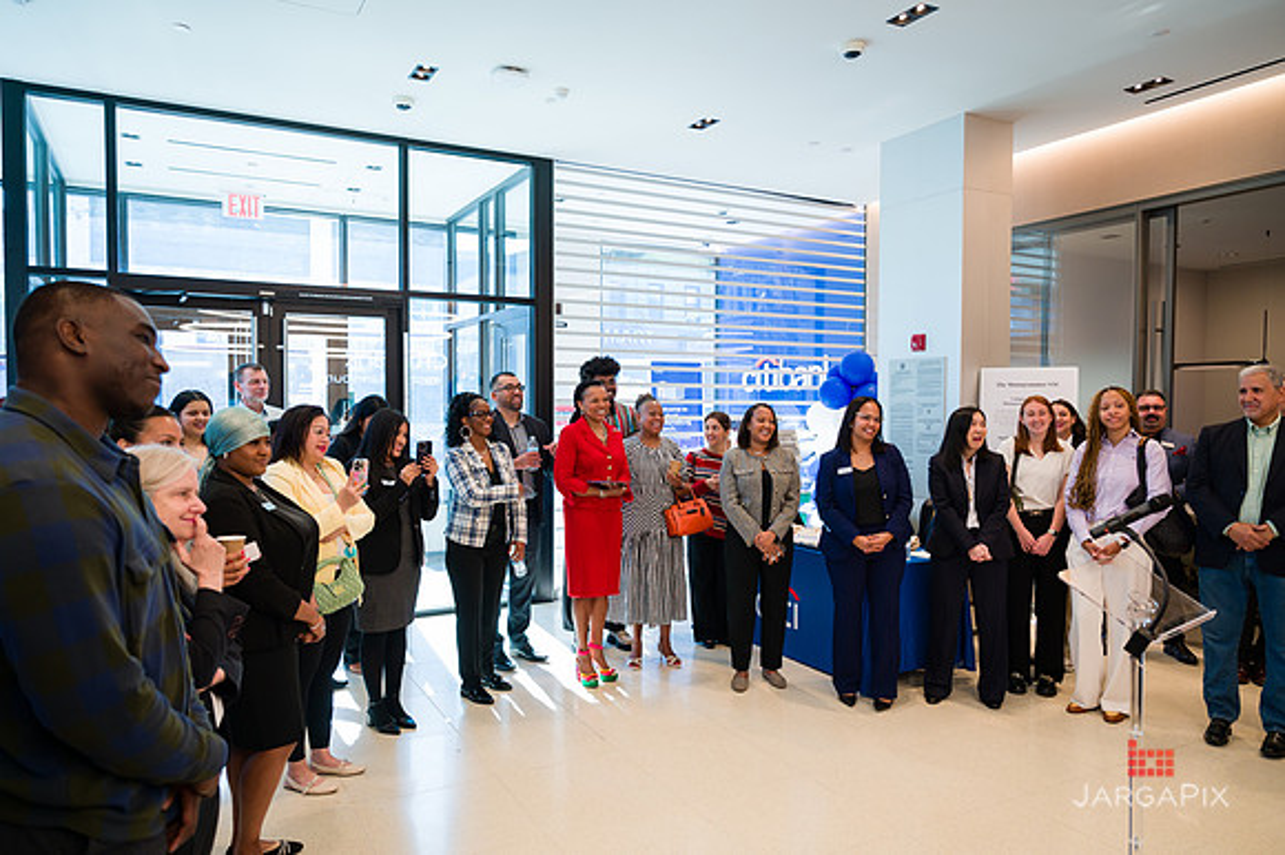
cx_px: 642
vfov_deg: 52.2
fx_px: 872
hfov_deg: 72.7
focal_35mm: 24
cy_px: 428
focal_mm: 24
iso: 400
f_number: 3.2
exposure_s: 1/200
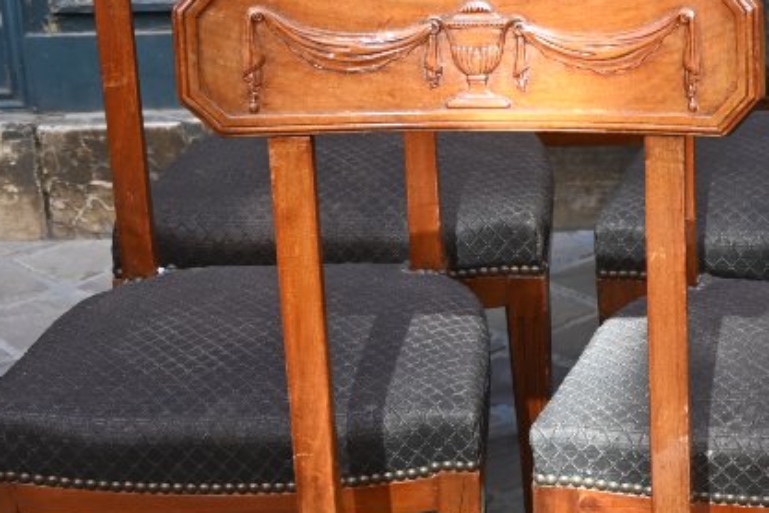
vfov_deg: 11.1
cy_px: 375
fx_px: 2631
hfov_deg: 16.2
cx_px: 815
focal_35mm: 123
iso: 280
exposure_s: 1/250
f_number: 4
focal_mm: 28.5
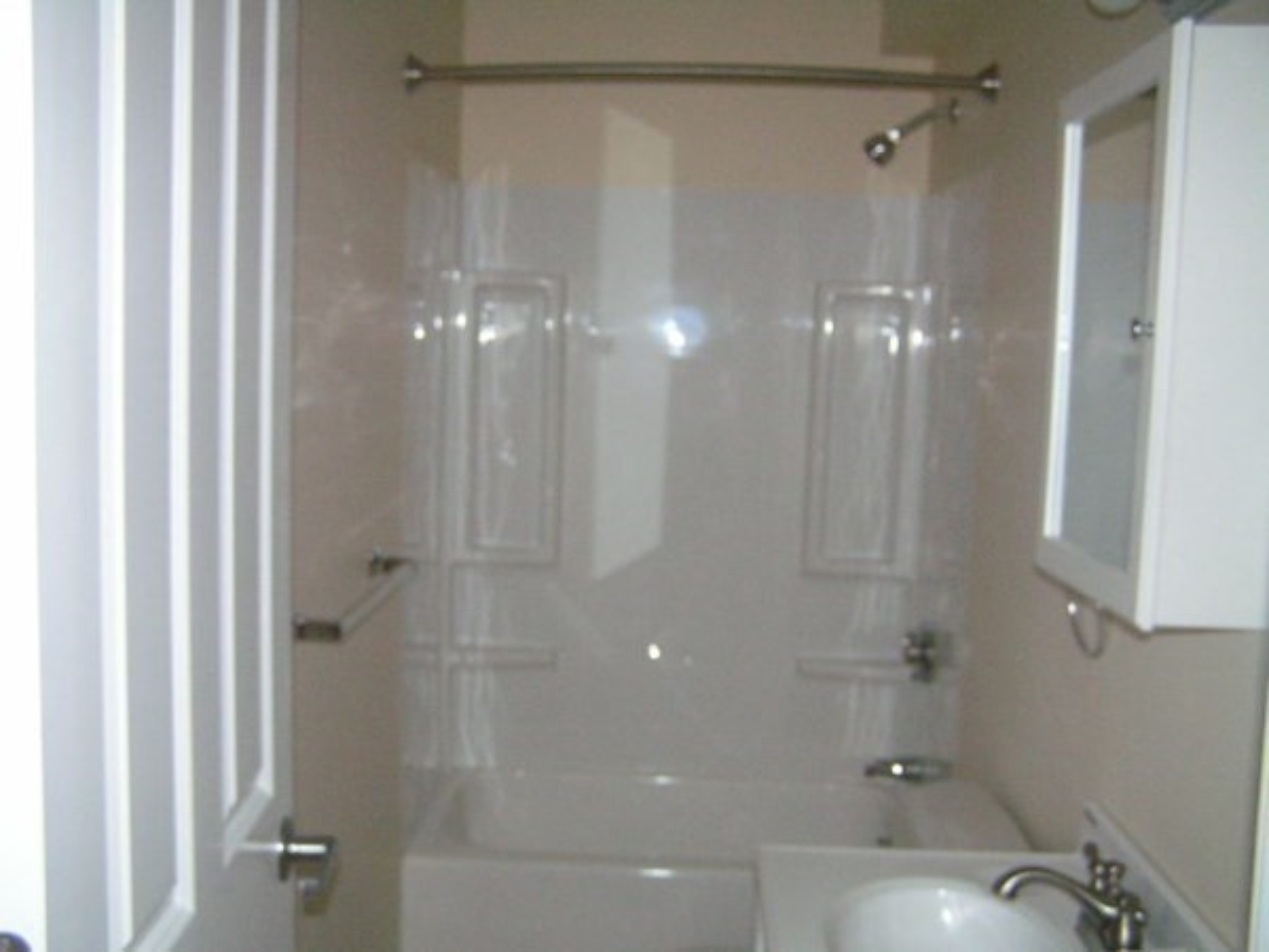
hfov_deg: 49.0
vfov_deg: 37.7
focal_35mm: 38
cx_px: 634
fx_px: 1393
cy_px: 476
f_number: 2.8
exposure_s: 1/40
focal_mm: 6.3
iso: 200
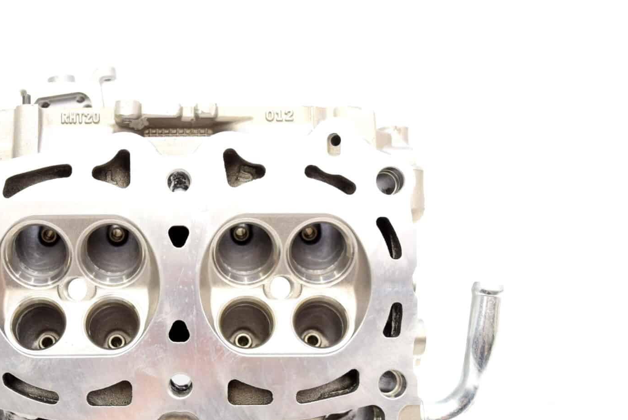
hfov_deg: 39.5
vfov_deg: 27.3
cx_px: 181
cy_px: 294
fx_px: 855
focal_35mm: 49
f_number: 5
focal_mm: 22
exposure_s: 1/100
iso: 400
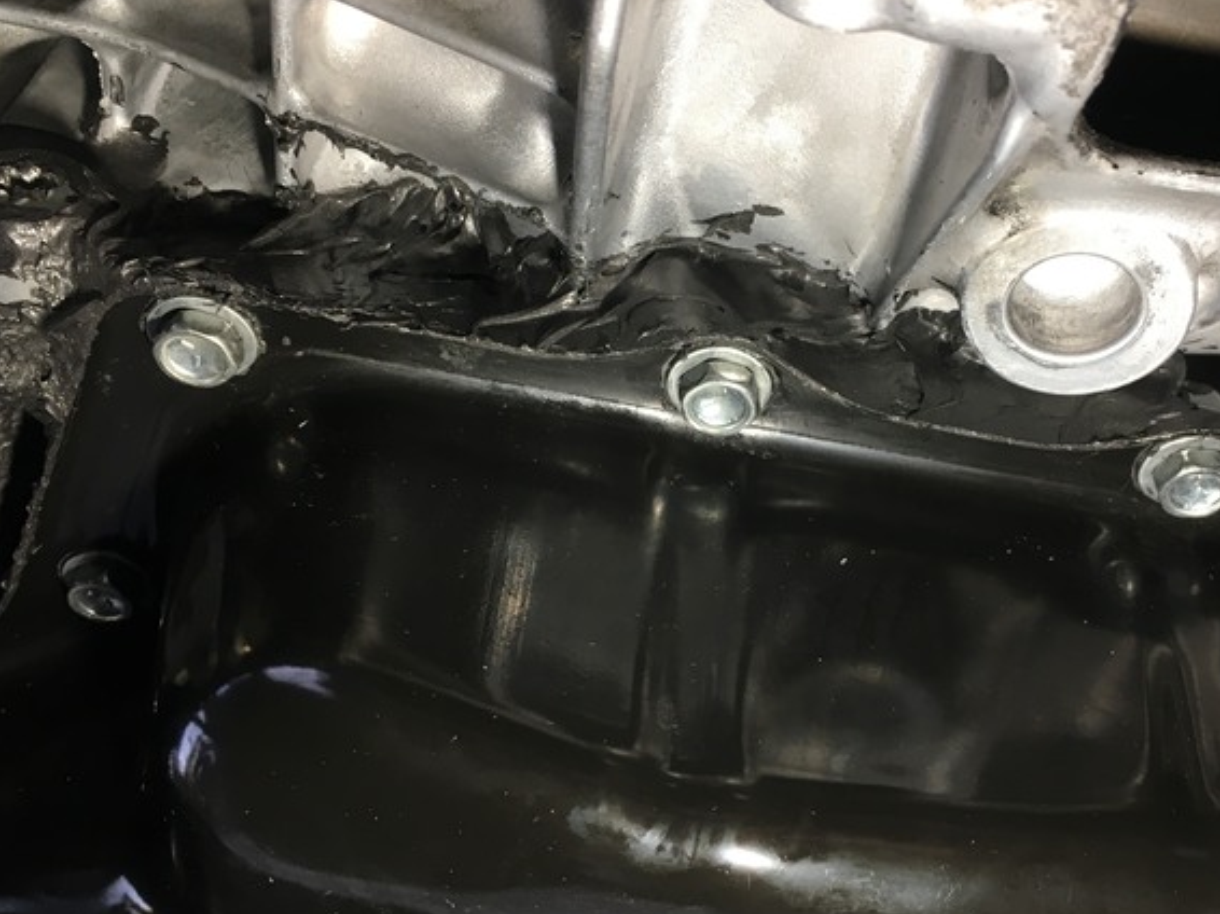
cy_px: 452
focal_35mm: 40
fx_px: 1409
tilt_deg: +45.4
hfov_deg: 46.5
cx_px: 735
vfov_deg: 35.9
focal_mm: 4.15
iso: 50
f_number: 2.2
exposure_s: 1/30
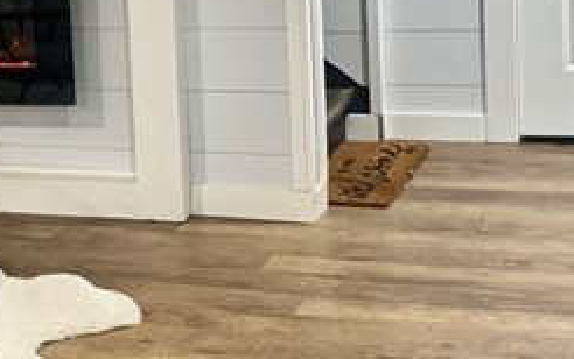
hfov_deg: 18.0
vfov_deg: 12.3
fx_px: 1659
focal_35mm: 106
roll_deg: +4.2
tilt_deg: -10.0
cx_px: -222
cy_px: 42
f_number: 1.78
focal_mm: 6.76
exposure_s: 1/60
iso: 250
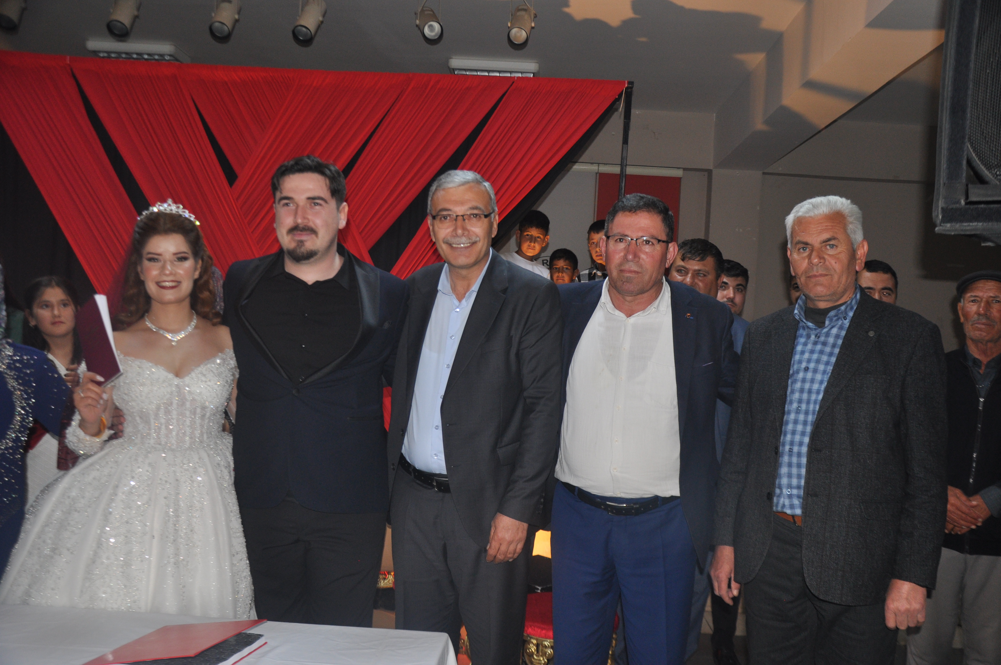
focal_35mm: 33
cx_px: 500
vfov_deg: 39.9
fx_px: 916
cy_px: 332
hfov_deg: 57.3
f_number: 3.8
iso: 500
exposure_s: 1/60
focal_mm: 22
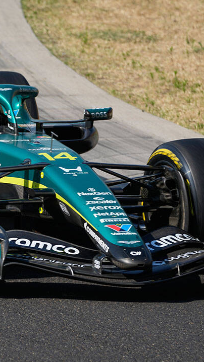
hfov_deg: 1.7
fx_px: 6679
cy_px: 195
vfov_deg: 3.1
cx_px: -15
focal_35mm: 694
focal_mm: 397
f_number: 7.1
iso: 200
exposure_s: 1/1000
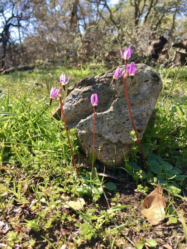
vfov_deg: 61.7
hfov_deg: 48.2
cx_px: 94
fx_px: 209
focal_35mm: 29
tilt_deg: -15.9
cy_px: 124
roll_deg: +1.7
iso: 25
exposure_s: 1/442
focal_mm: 4.15
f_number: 2.2
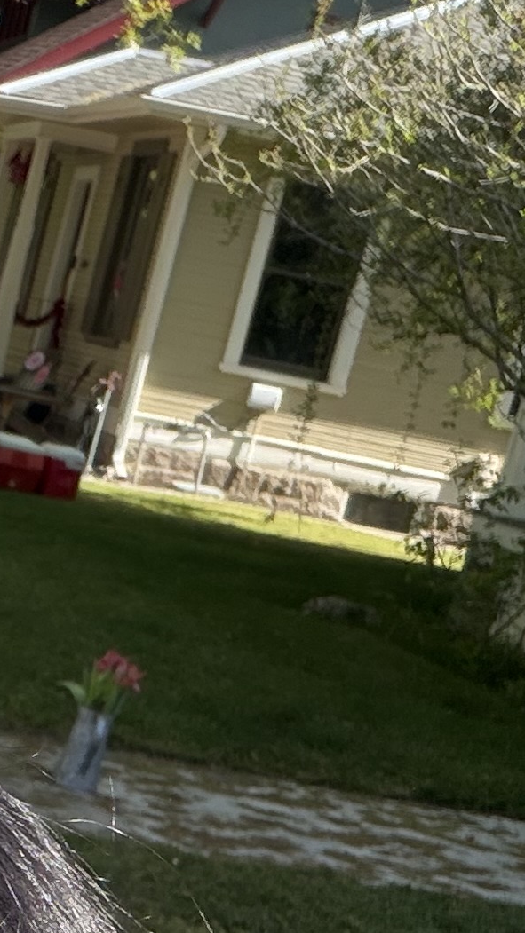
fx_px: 2376
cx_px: -500
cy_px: 863
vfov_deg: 21.7
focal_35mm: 96
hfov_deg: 11.4
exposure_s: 1/447
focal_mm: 2.71
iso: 32
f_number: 1.9
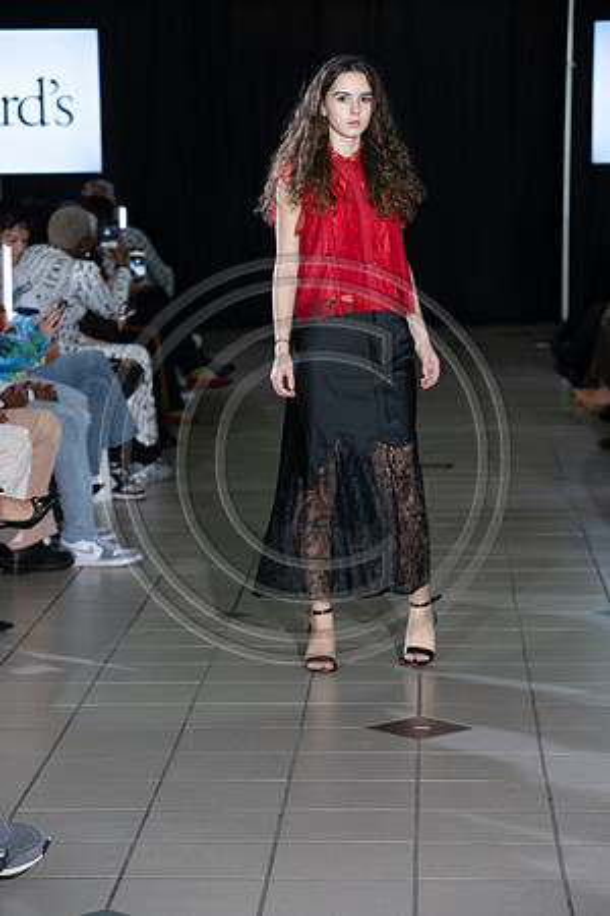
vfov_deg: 18.3
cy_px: 458
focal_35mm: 112
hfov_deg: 12.2
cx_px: 305
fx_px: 2846
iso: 1250
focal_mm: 112
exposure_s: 1/160
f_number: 5
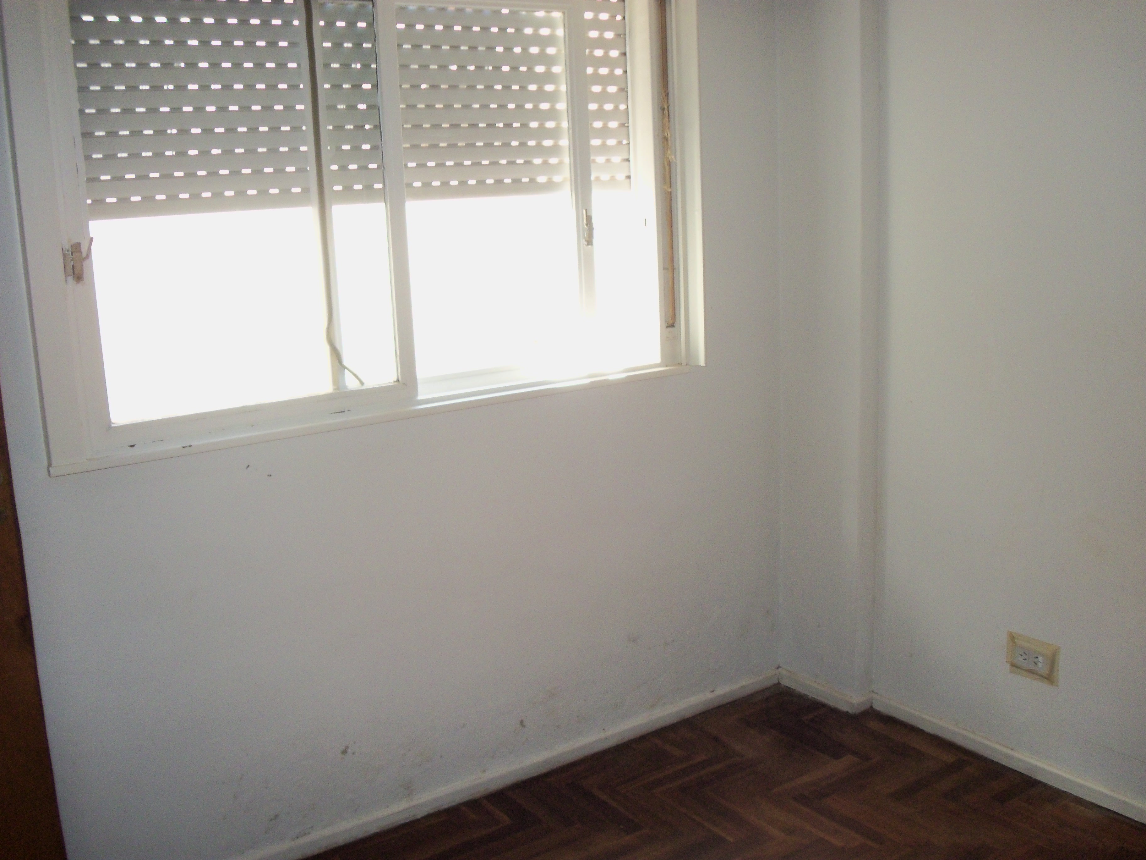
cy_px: 430
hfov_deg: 54.0
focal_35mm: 34
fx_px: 1126
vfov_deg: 41.8
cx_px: 573
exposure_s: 1/30
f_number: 2.9
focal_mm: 5.7
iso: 160
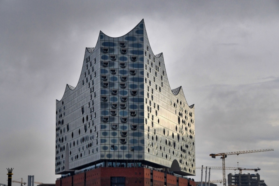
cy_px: 93
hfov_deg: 17.1
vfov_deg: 11.4
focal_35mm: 120
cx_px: 140
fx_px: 930
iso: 800
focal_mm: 80
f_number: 9
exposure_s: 1/1250
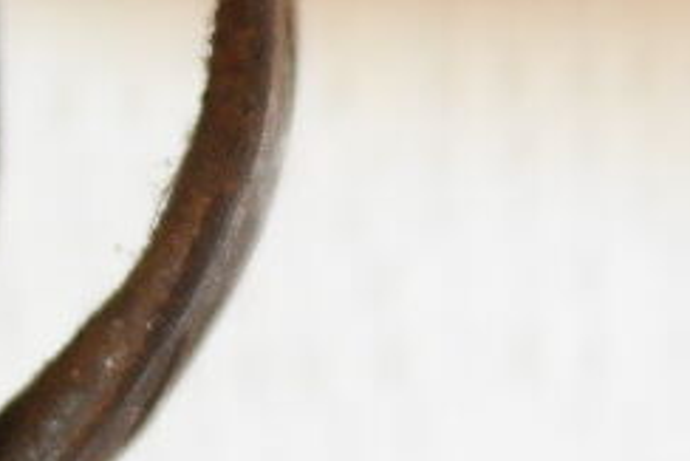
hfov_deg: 5.5
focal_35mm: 375
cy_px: 356
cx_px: 961
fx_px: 7191
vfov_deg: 3.7
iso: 800
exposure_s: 1/30
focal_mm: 35
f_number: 6.3
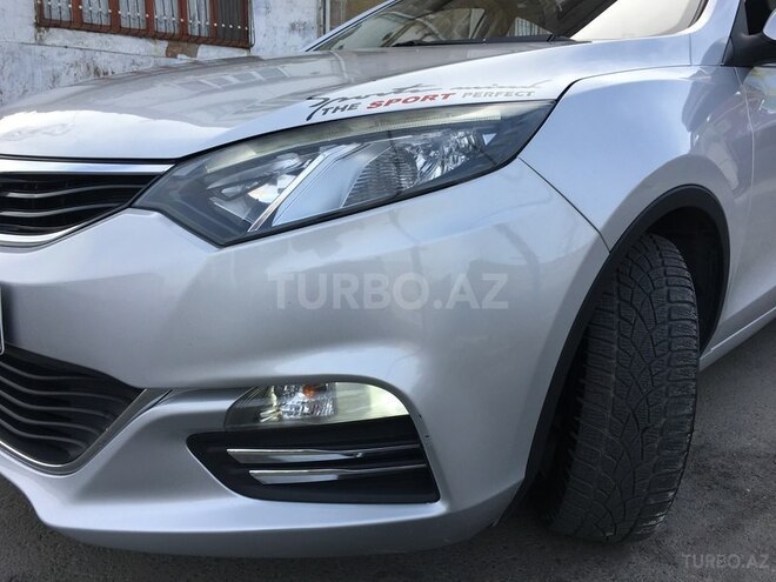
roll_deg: -1.5
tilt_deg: -13.7
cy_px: 291
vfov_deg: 48.2
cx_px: 388
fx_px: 650
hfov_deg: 61.7
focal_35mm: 29
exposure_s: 1/569
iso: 25
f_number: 2.2
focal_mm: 4.15
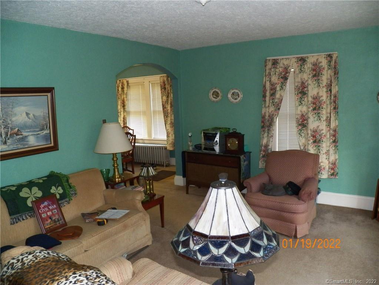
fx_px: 307
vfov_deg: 49.8
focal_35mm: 28
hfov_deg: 63.4
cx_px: 190
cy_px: 142
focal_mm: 4.9
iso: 400
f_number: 2.8
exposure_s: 1/30
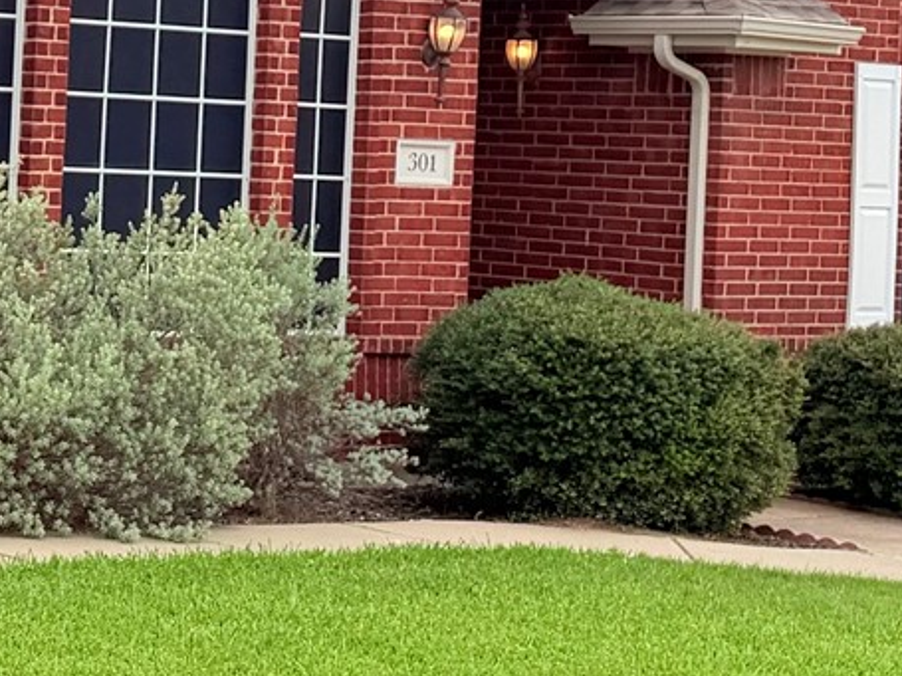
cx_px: -446
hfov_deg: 16.6
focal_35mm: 108
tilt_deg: -0.2
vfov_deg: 13.6
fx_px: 2813
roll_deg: -2.1
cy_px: 137
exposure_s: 1/3584
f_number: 1.78
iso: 80
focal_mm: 6.76
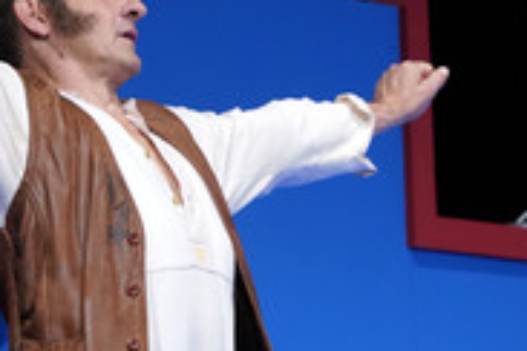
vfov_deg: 3.5
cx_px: 215
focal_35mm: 396
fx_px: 5797
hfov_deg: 5.2
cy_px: 152
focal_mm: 161
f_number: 5.6
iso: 2500
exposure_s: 1/320
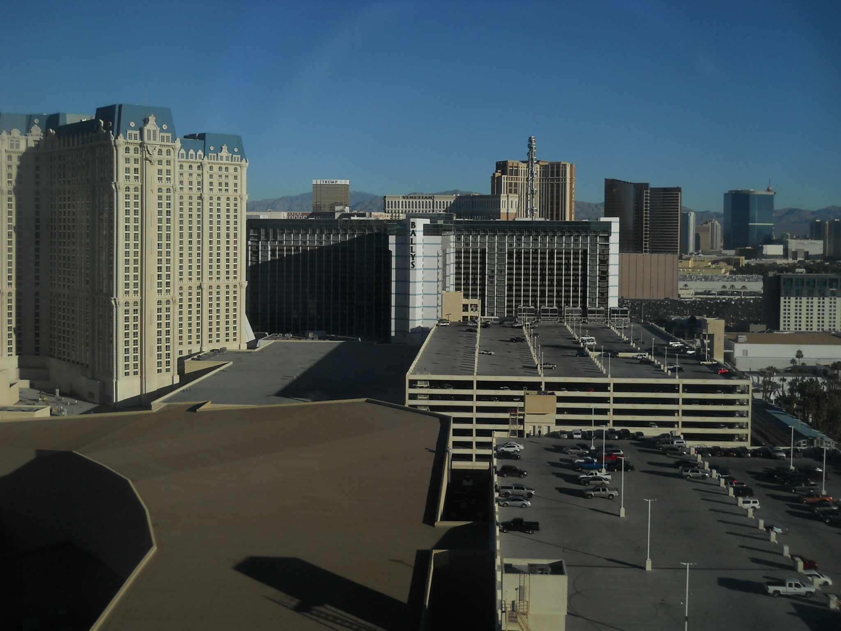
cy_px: 316
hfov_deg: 45.8
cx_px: 420
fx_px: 996
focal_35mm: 41
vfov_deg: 35.1
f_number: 5.5
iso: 80
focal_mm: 6.72
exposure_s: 1/200
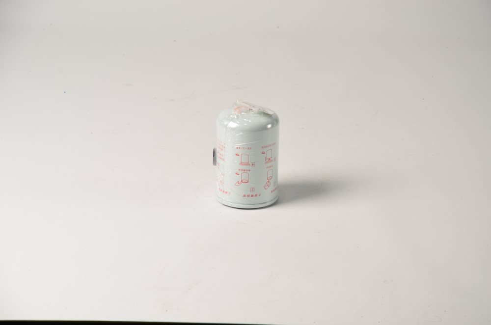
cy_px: 162
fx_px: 2143
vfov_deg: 8.7
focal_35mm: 158
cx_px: 246
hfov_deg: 13.1
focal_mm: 105
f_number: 8
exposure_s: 1/13
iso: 100
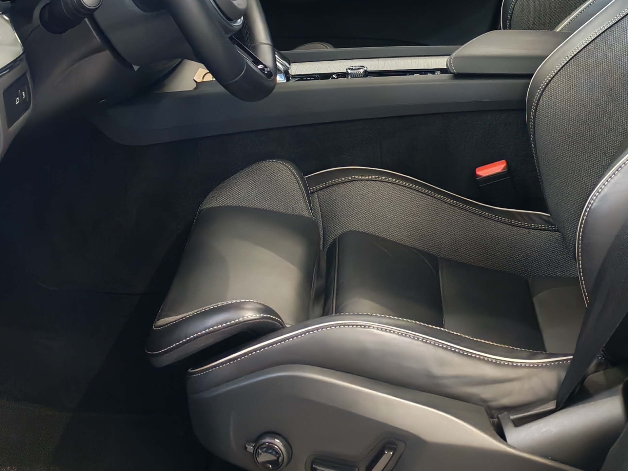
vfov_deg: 19.9
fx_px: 1324
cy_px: 66
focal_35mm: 73
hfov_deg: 26.6
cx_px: 359
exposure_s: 1/100
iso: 640
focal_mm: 6.12
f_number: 1.9
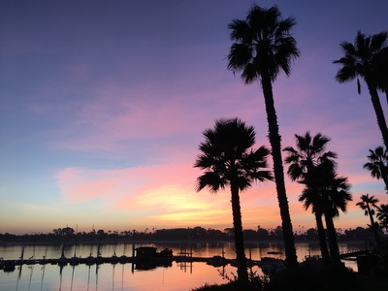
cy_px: 146
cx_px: 194
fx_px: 325
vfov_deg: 48.2
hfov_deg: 61.7
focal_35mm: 29
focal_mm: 4.15
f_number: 2.2
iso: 32
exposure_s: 1/60
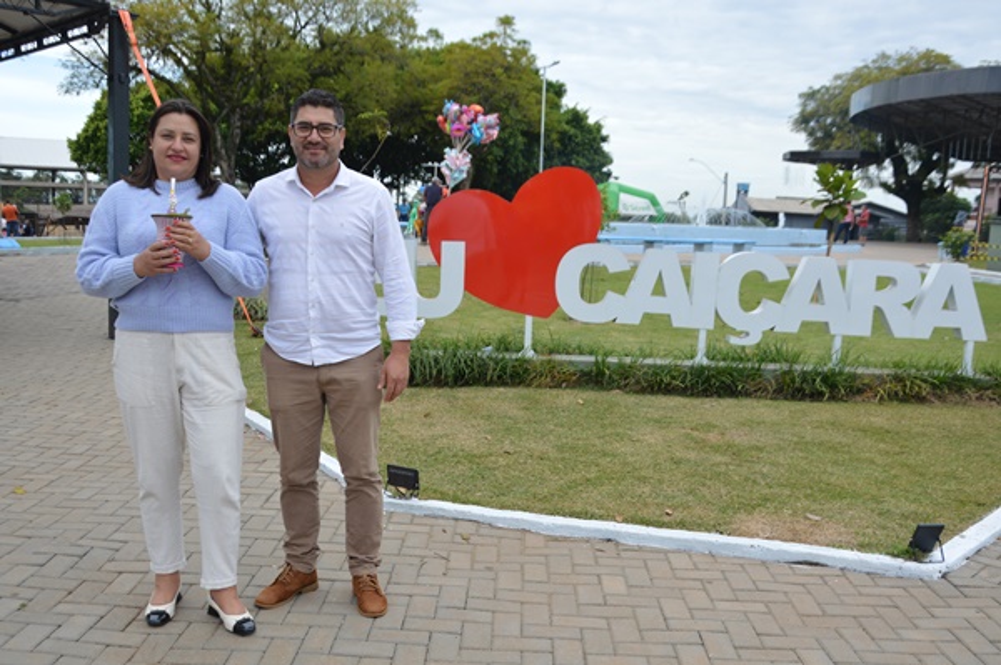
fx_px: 917
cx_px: 500
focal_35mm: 33
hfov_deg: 57.3
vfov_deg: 39.9
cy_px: 332
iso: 100
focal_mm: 22
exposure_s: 1/160
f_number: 6.3
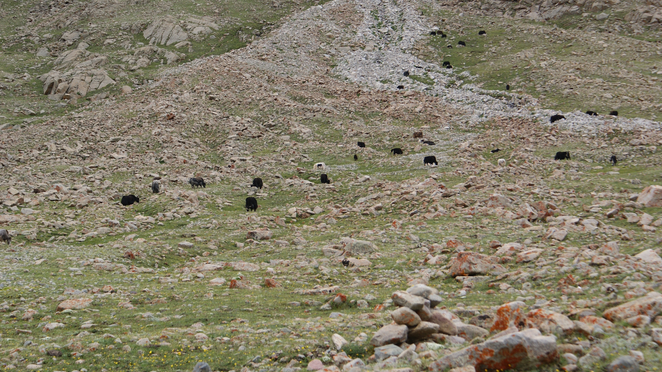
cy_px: 161
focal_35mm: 111
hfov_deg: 19.3
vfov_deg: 10.9
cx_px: 332
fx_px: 1948
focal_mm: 70
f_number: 9
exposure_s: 1/160
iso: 100
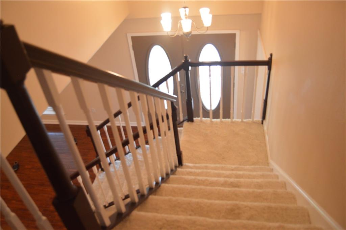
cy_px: 115
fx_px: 259
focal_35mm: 27
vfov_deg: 47.8
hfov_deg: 67.4
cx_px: 173
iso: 1400
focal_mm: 18
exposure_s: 1/60
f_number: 3.5
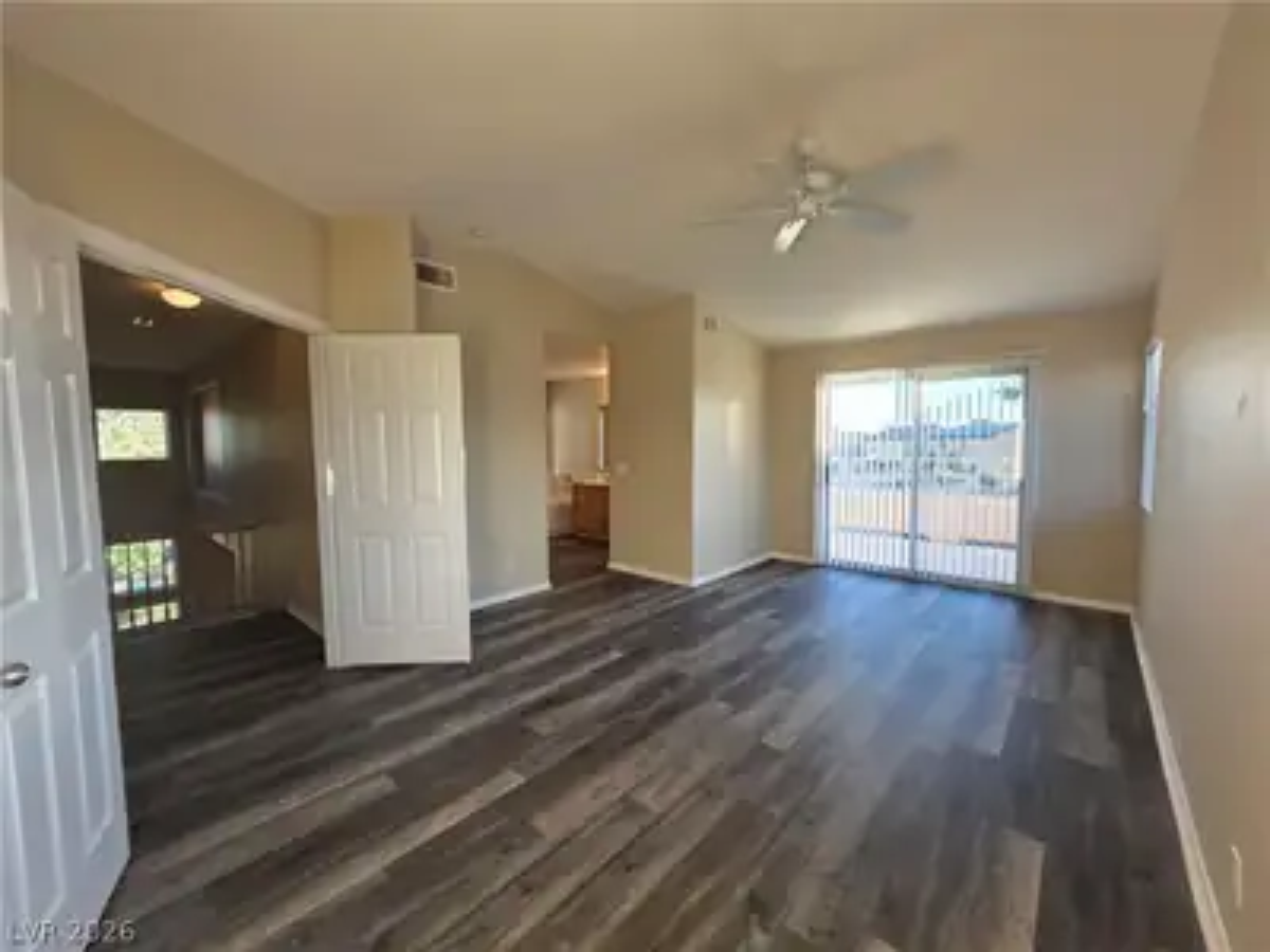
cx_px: 635
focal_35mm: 13
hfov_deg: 106.2
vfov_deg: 89.9
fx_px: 477
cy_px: 476
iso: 50
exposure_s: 1/120
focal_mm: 2.2
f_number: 1.9
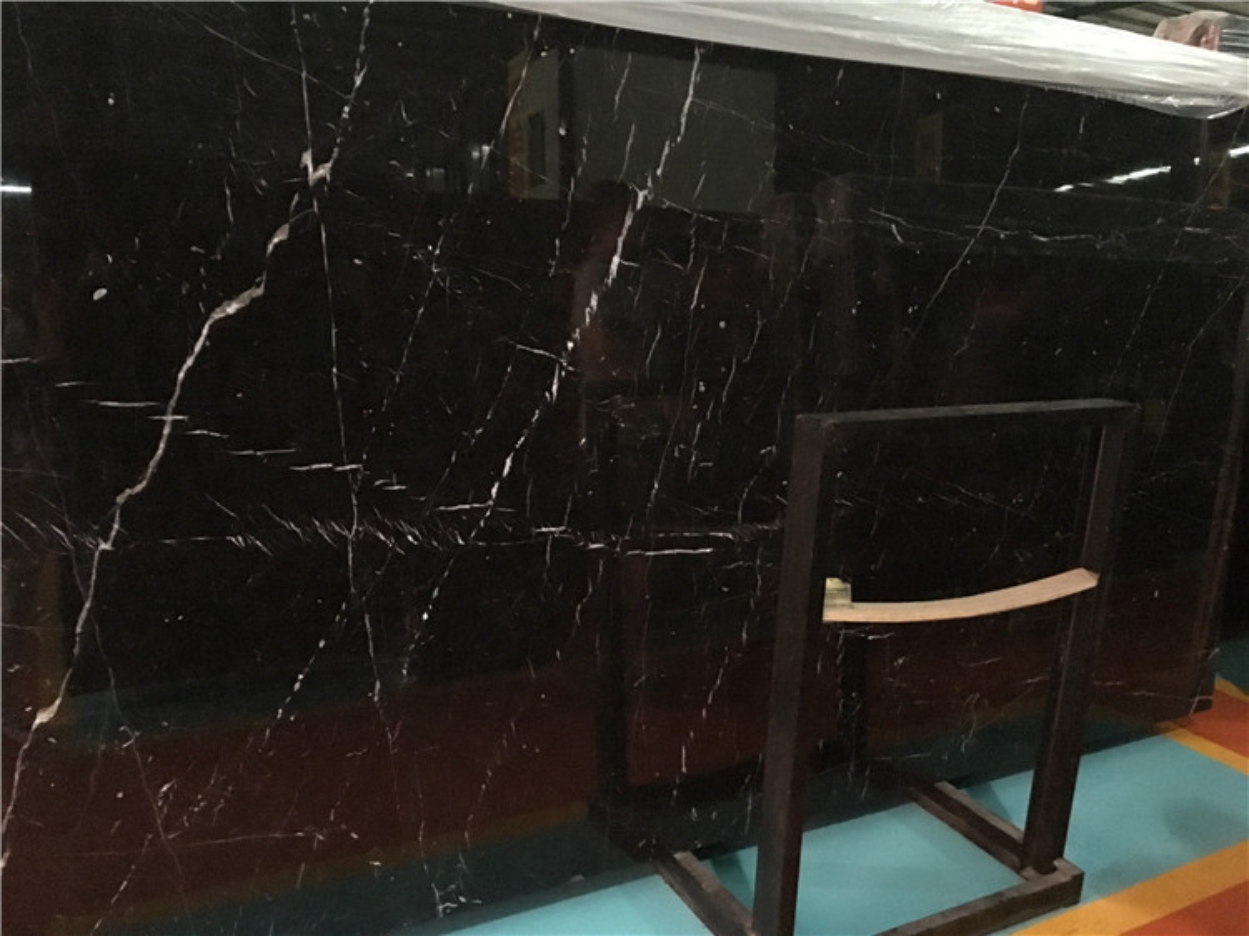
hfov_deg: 61.7
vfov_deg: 48.2
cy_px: 468
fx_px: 1046
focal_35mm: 29
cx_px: 624
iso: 2000
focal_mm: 4.15
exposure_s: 1/17
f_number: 2.2
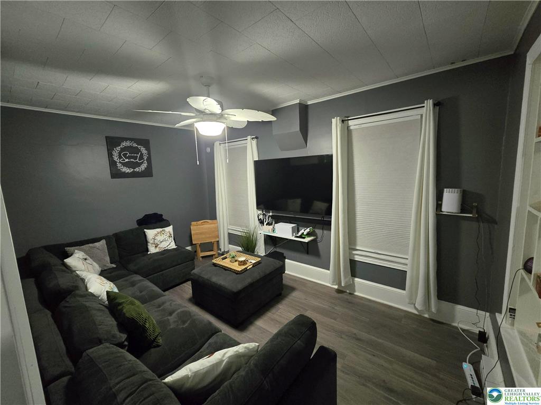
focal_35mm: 13
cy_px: 202
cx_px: 270
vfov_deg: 89.9
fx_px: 203
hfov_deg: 106.2
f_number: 2.2
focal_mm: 2.2
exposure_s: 1/24
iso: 1250
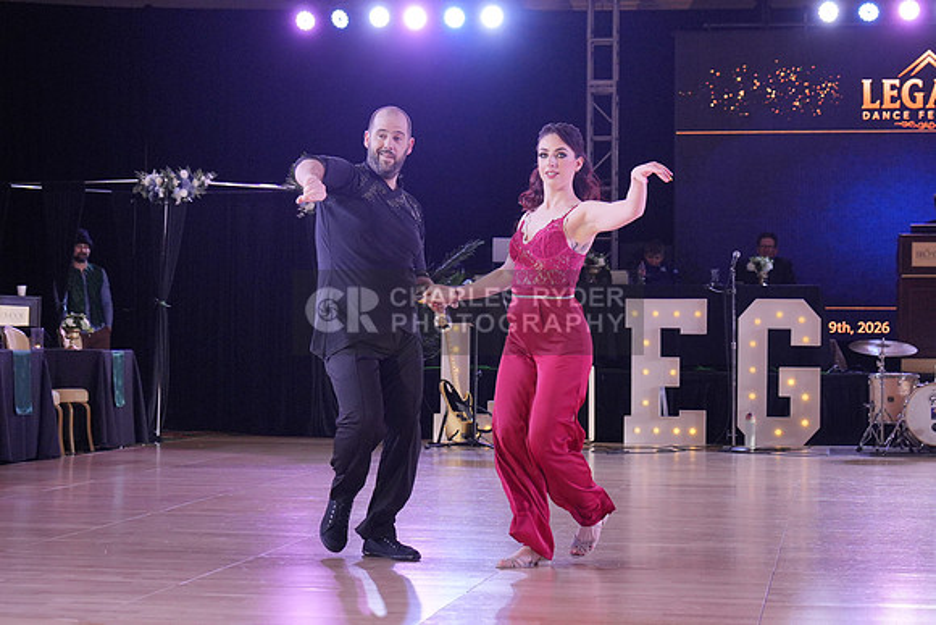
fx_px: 2210
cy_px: 312
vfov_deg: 16.1
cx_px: 468
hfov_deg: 23.9
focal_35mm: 85
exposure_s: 1/500
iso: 2000
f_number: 4
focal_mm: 57
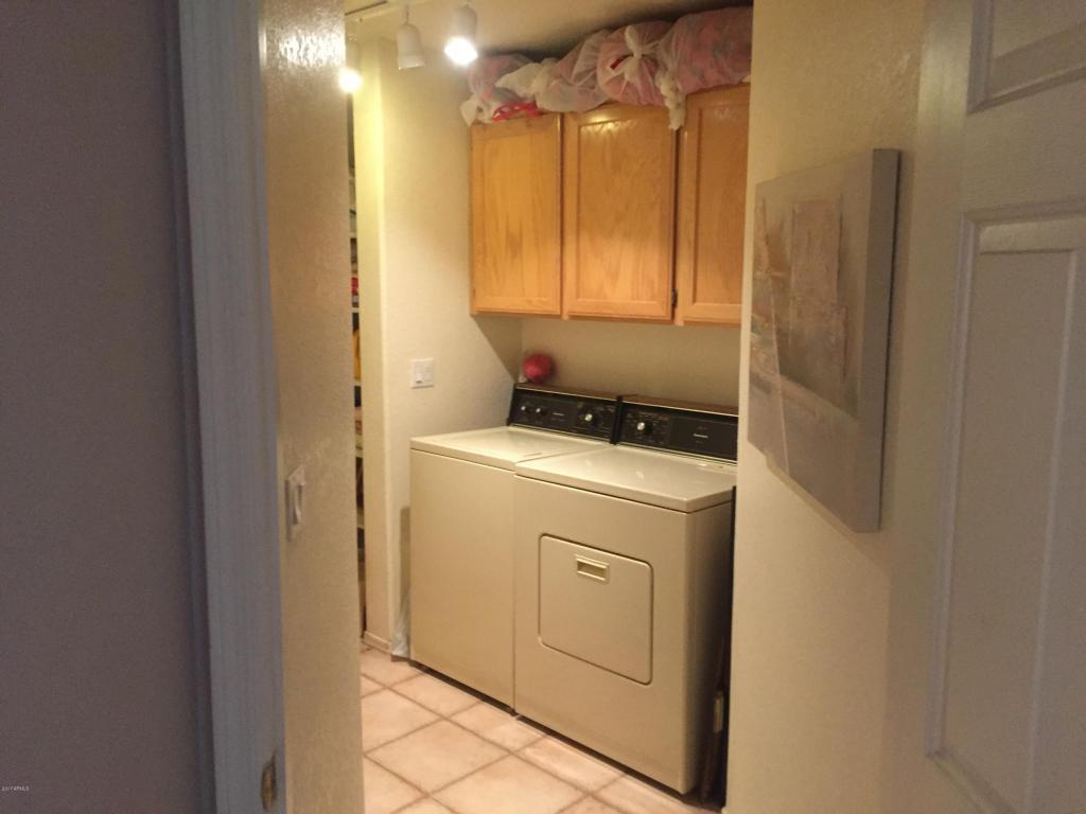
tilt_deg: -8.2
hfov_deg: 61.7
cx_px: 543
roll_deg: +0.0
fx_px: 910
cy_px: 407
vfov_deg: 48.2
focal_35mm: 29
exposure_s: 1/24
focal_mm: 4.15
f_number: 2.2
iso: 250
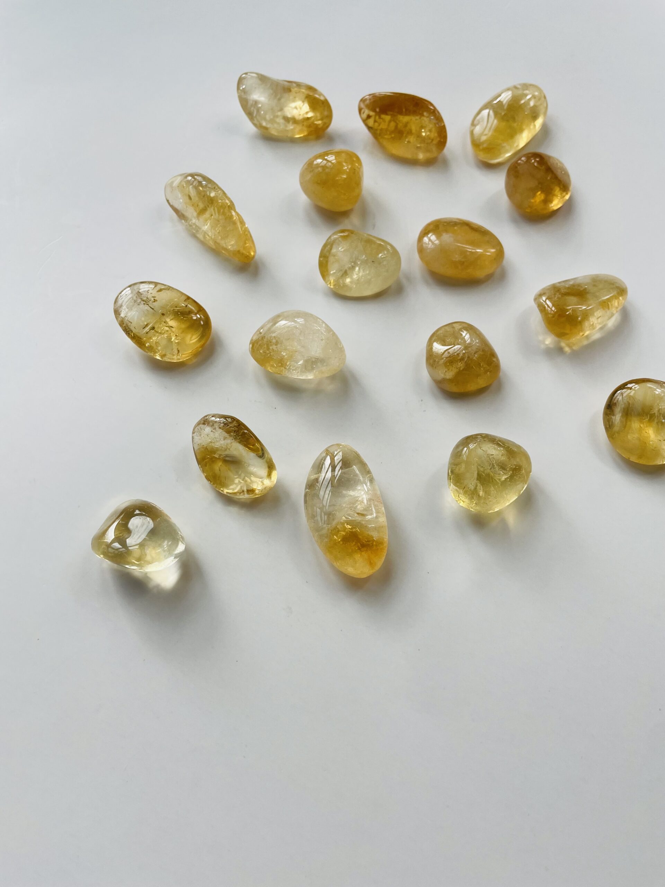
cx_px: 332
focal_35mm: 26
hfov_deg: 53.1
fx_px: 666
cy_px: 444
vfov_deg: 67.3
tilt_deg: -67.0
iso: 32
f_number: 1.6
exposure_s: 1/963
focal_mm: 4.2
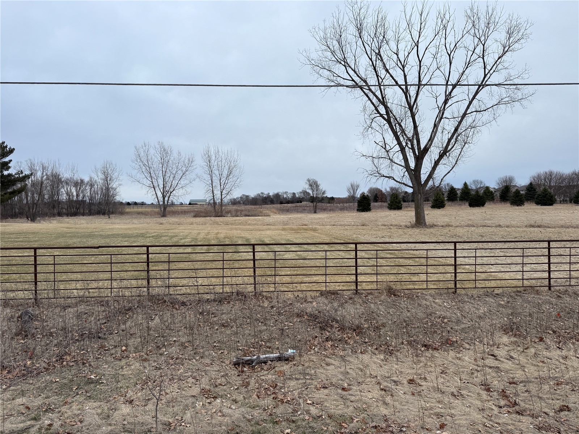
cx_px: 290
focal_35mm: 24
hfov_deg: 71.6
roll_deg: +0.8
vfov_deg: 56.8
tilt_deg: -0.9
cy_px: 217
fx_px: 401
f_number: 1.78
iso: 80
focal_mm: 6.76
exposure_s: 1/1122
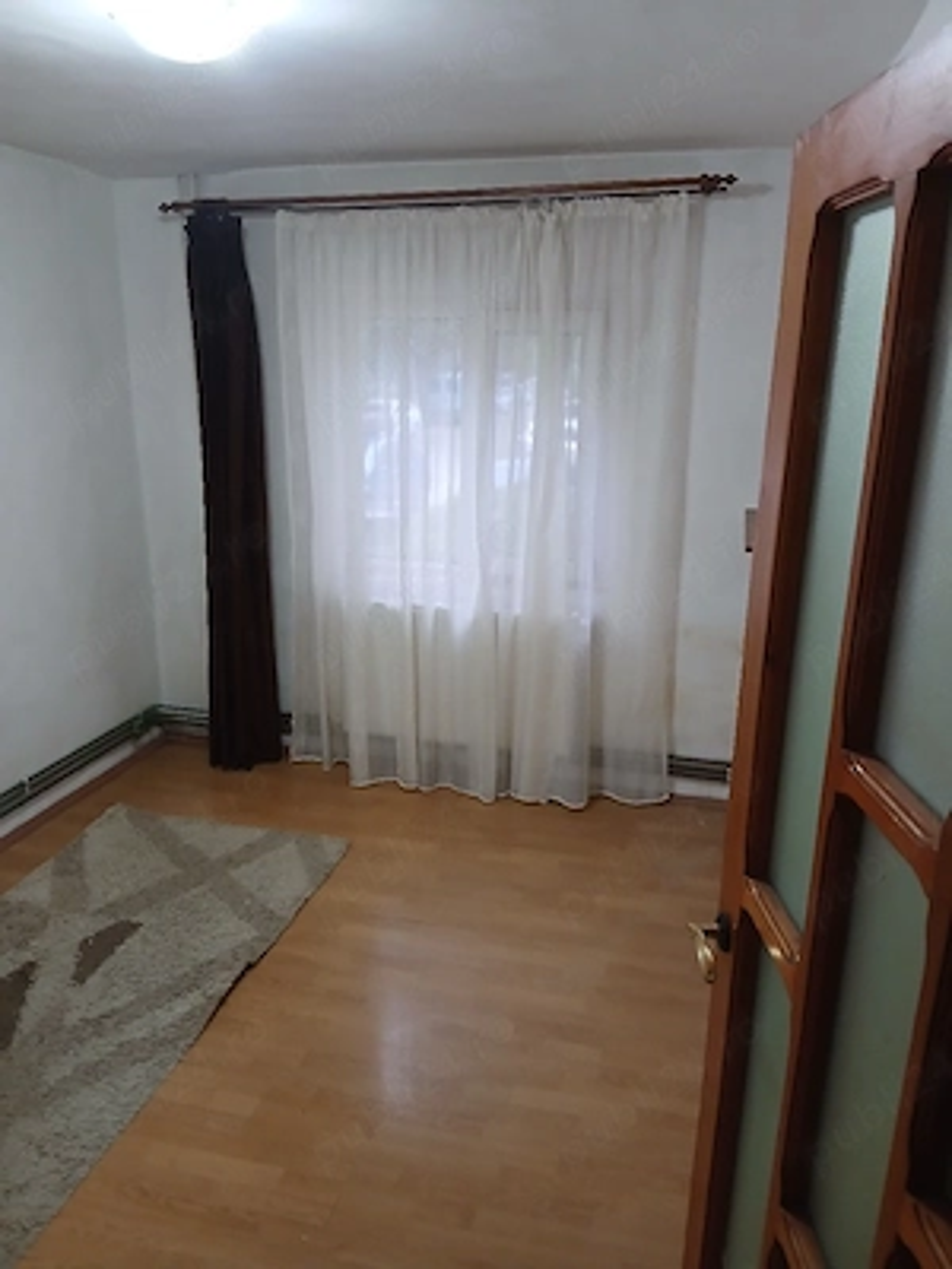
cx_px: 476
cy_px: 634
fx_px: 953
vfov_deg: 67.3
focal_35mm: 26
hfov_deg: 53.1
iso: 320
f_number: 1.8
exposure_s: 1/50
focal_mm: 3.98
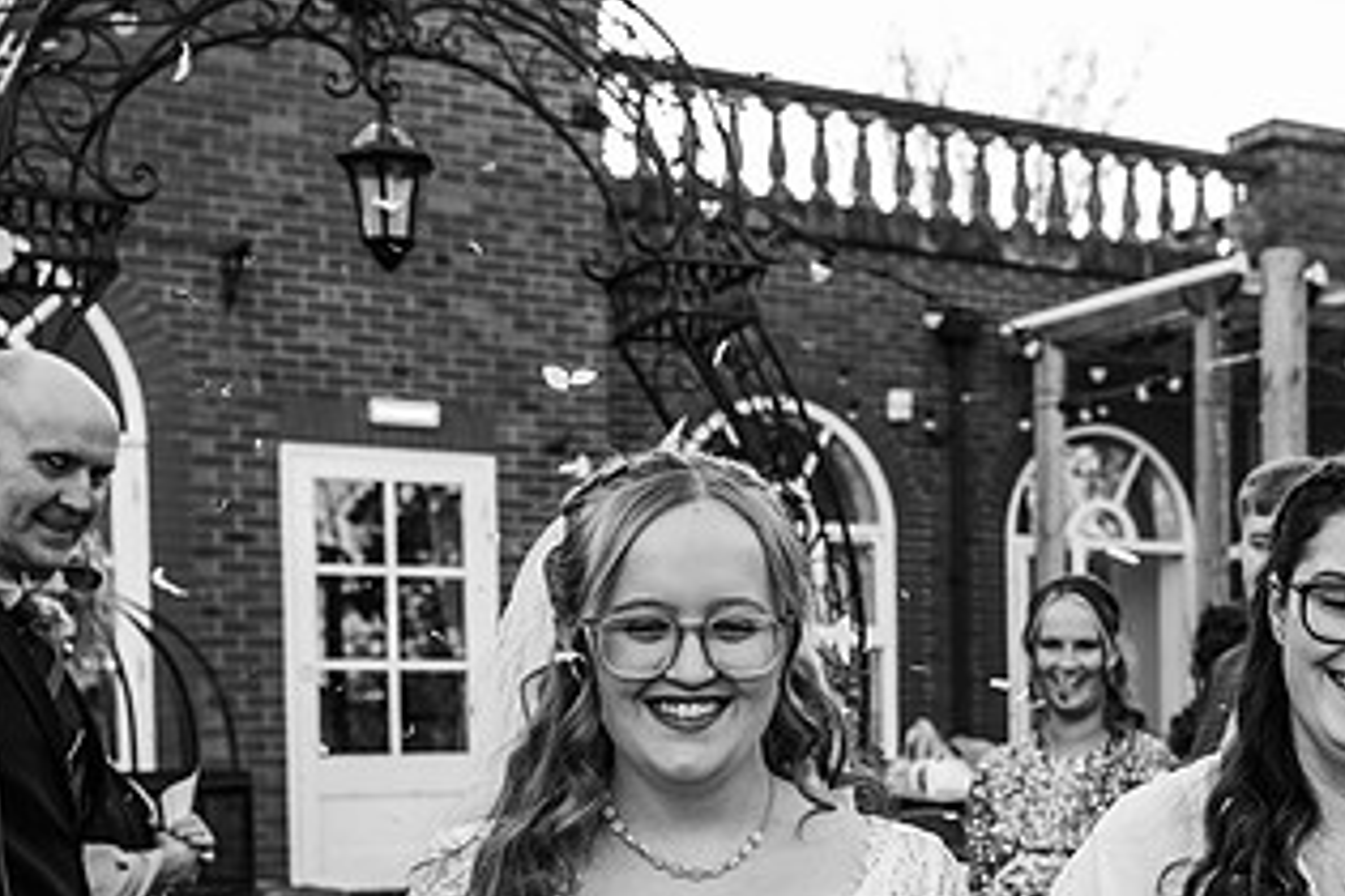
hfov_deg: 34.2
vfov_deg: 22.8
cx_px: 880
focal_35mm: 58
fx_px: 2167
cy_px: 811
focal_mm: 31.5
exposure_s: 1/640
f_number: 4
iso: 500
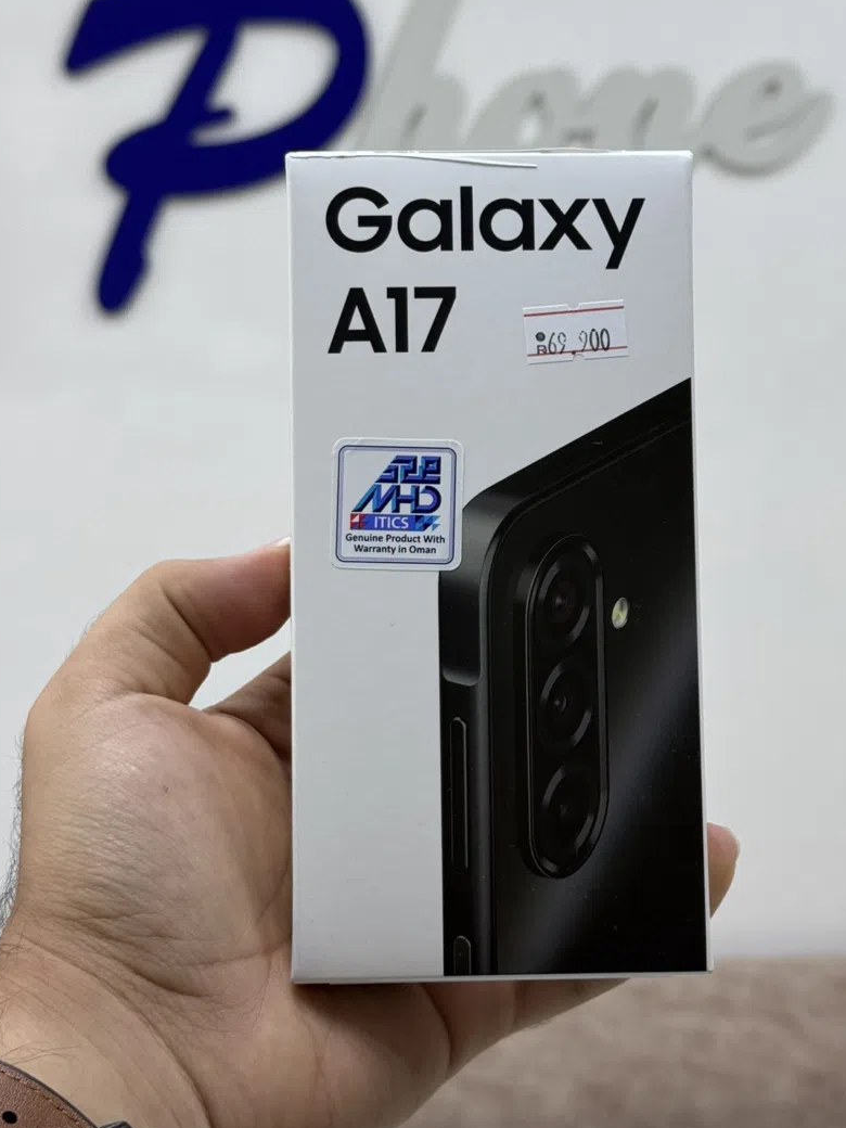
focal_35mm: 63
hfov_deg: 23.3
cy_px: 539
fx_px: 2053
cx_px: 504
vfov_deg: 30.7
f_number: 1.78
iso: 50
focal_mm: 6.76
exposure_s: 1/121
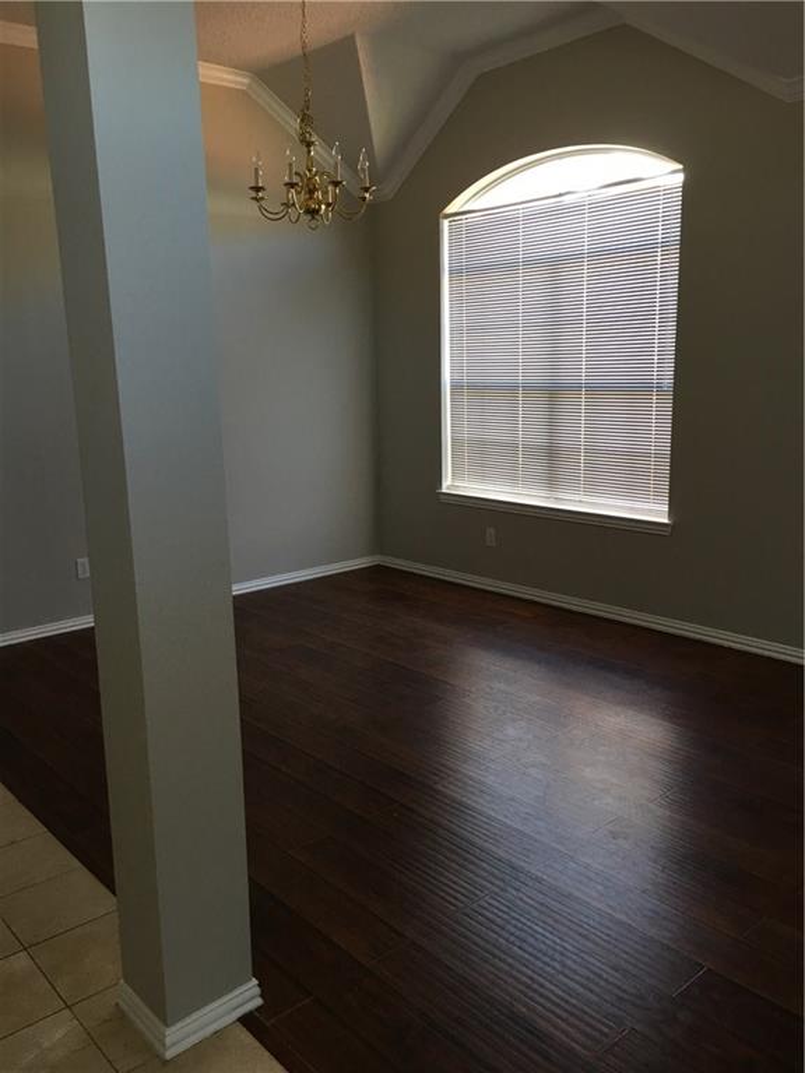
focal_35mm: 29
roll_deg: +1.2
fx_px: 899
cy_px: 536
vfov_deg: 61.7
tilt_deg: -11.1
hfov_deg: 48.2
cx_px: 402
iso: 32
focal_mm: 4.15
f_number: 2.2
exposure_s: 1/15
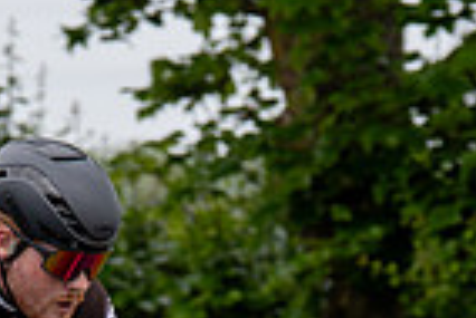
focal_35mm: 671
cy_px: 544
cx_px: -1
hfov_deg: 3.1
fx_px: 8881
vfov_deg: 2.1
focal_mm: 111
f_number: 3.2
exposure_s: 1/1250
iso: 160
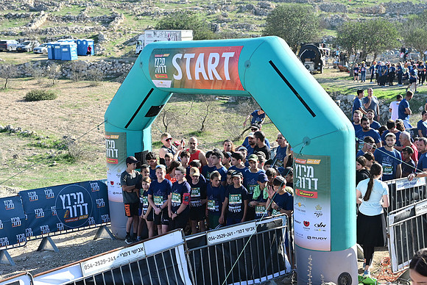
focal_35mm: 58
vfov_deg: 23.4
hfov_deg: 34.5
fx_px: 689
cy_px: 142
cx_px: 214
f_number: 3.5
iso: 320
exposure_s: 1/1600
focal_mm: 39
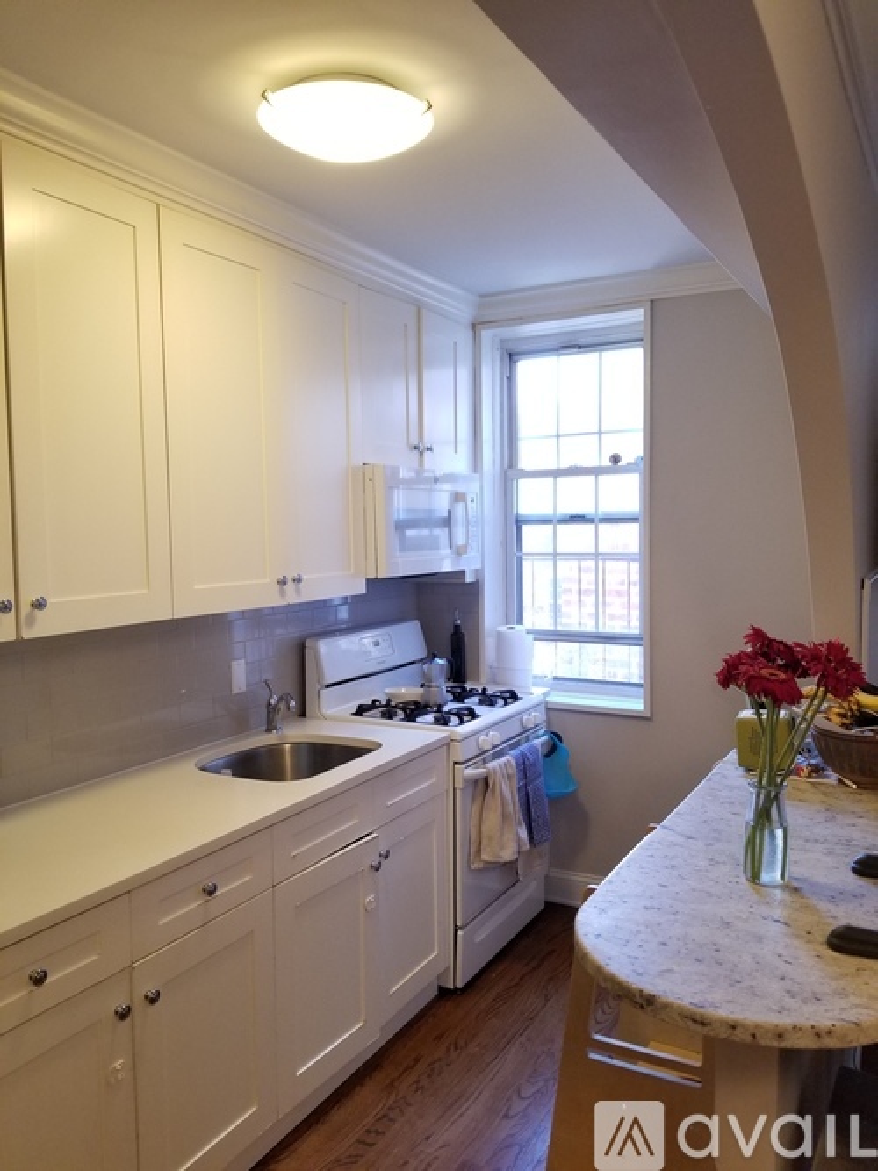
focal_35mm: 26
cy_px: 586
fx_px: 880
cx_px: 439
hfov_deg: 53.0
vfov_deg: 67.3
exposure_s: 1/40
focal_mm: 4.25
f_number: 1.7
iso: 200
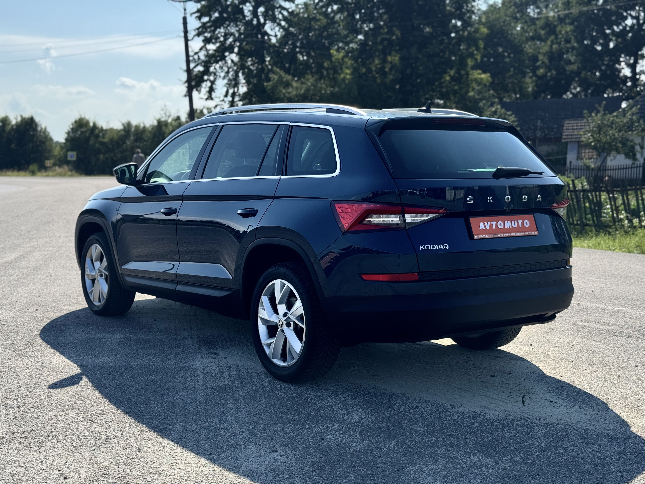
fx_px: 894
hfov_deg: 39.7
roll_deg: +0.8
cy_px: 242
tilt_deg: -5.3
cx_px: 322
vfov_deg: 30.3
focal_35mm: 48
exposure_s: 1/2959
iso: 64
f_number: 1.78
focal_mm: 6.76
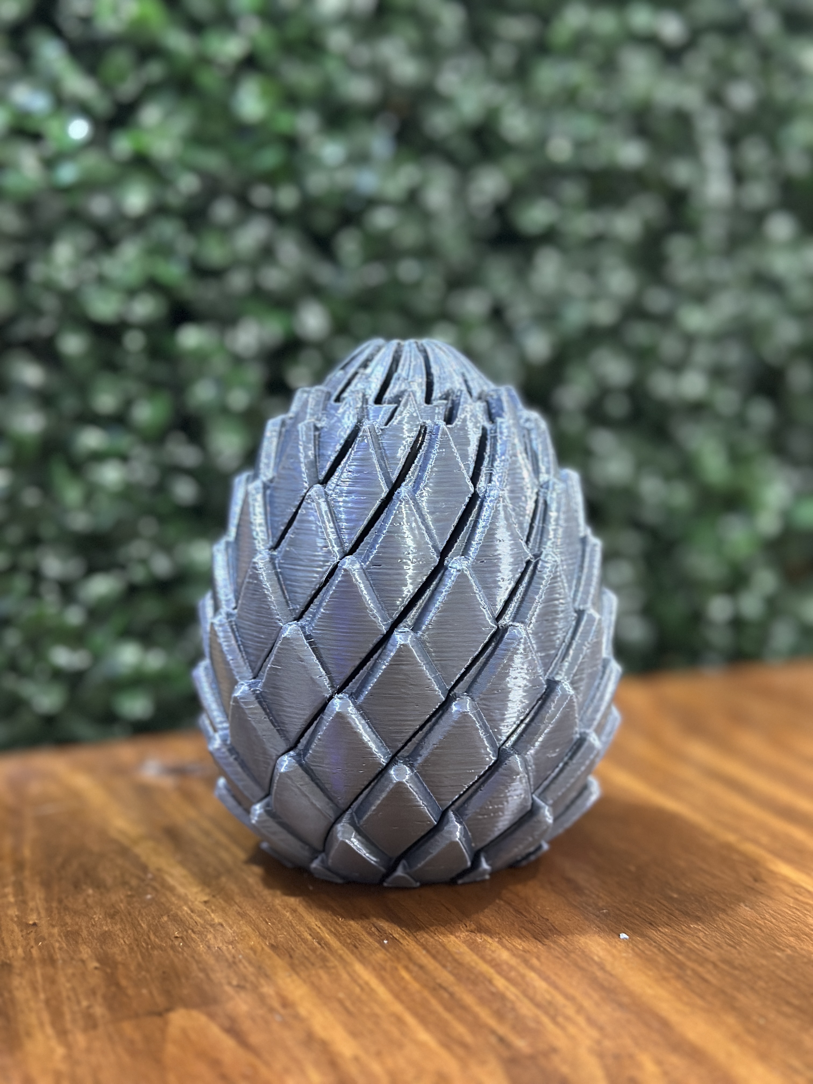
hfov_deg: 30.3
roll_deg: +0.4
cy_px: 542
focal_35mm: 48
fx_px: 1503
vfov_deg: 39.7
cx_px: 406
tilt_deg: -7.0
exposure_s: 1/33
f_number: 1.78
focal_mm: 6.86
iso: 640
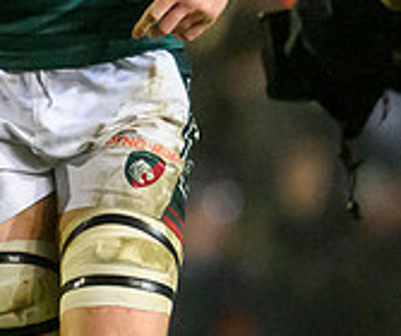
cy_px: -28
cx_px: -25
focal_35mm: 3186
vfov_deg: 0.5
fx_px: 38529
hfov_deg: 0.6
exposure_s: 1/1250
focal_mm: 560
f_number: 4
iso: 8000
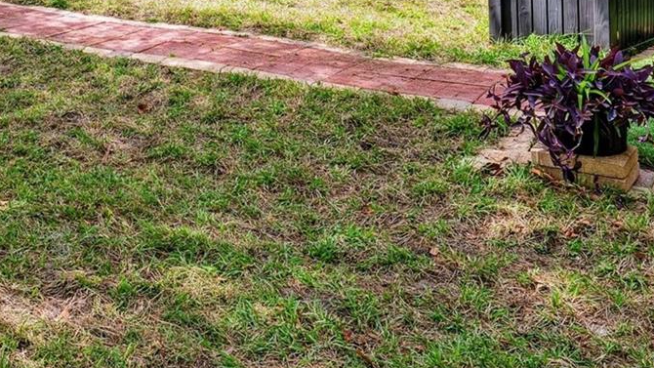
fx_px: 954
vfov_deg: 19.8
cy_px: -134
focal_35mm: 55
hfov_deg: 33.8
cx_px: -34
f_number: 8
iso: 400
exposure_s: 1/160
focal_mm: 22
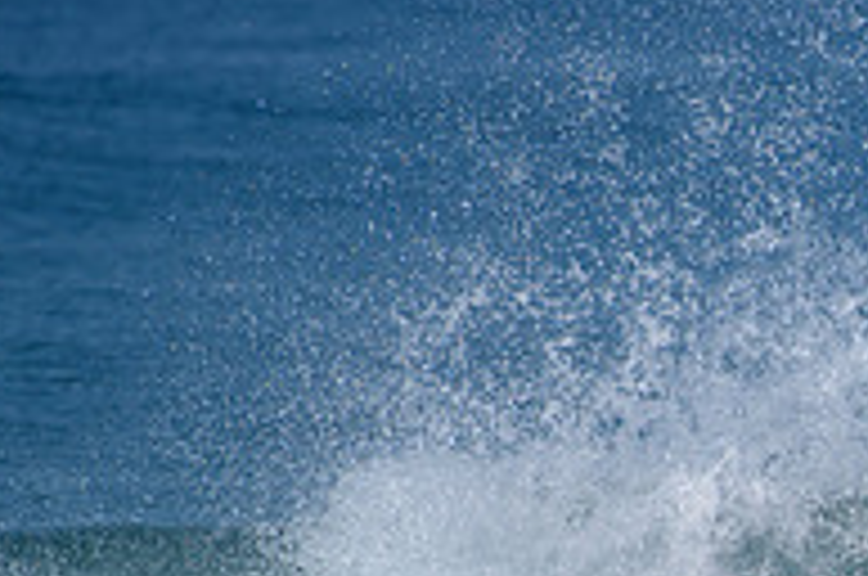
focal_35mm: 1506
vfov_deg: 0.9
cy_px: 646
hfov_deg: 1.4
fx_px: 36251
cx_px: 1129
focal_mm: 500
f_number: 5.6
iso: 140
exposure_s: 1/2000
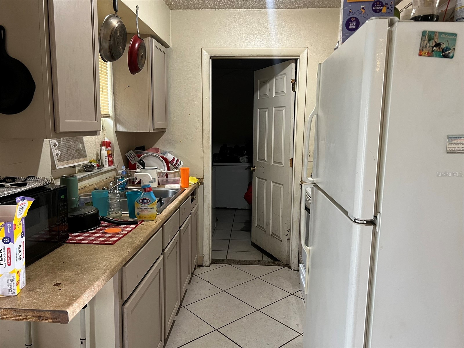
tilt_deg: -8.3
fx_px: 349
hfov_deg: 67.3
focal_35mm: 26
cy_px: 174
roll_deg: -0.3
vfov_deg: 53.1
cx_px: 232
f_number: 1.5
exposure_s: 1/60
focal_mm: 5.7
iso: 320
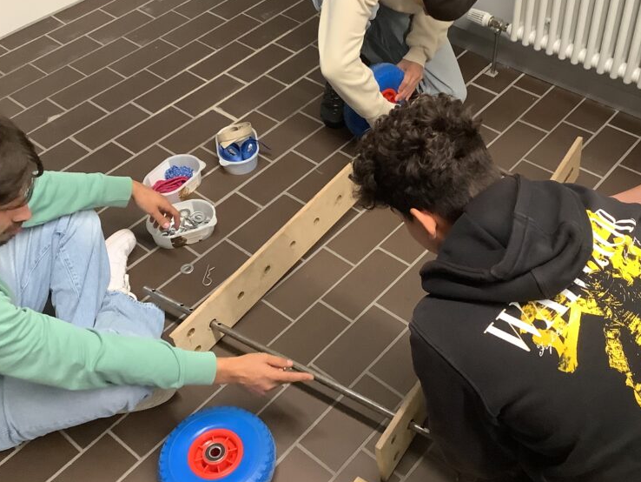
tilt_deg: -43.9
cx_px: 376
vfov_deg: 33.5
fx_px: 797
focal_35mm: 43
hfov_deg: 43.7
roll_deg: +2.0
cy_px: 197
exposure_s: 1/60
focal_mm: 3.3
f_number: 2.4
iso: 320
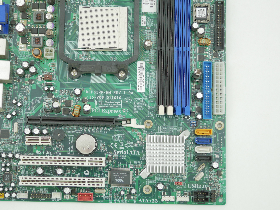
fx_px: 728
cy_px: 91
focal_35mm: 90
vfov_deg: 16.4
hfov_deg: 21.7
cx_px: 115
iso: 200
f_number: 2.8
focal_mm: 30
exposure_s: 1/125
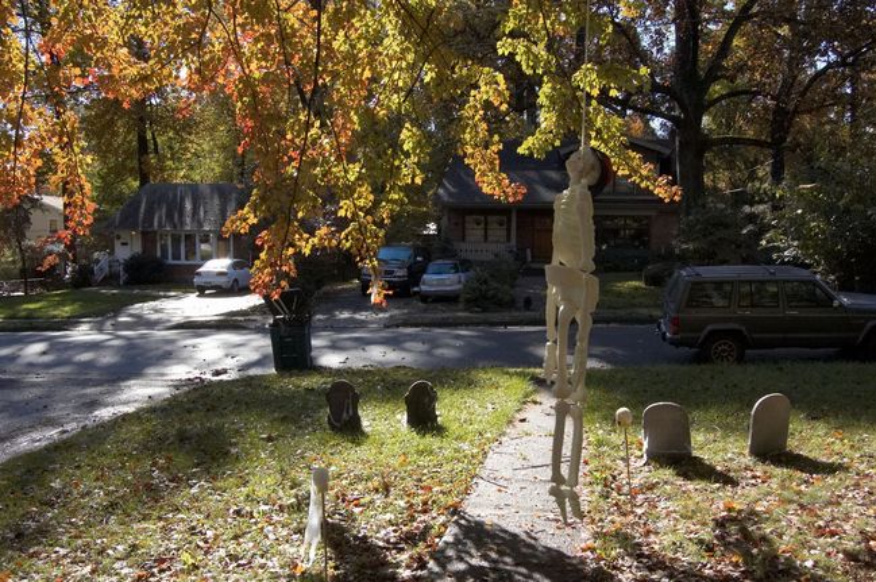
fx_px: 729
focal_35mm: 30
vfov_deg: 43.5
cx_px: 438
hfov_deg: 62.0
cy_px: 291
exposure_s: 1/500
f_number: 11
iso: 800
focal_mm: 20
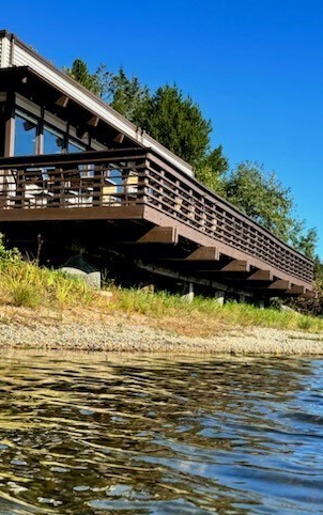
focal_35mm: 54
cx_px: 97
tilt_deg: +3.0
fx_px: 759
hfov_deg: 23.9
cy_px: 288
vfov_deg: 37.5
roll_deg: -3.4
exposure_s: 1/2506
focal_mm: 6.76
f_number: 1.78
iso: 80
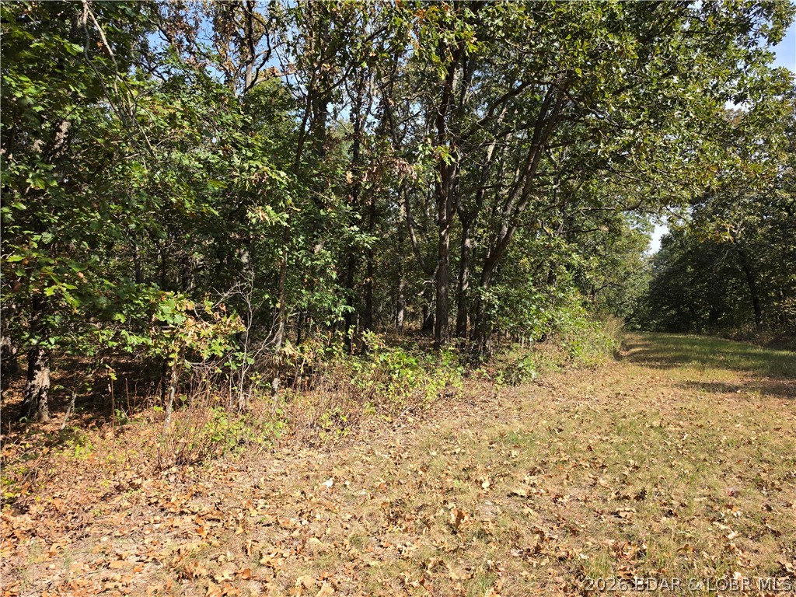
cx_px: 398
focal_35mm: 23
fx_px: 529
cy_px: 298
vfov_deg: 58.9
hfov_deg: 73.9
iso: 64
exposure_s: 1/2476
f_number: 1.4
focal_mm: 6.5
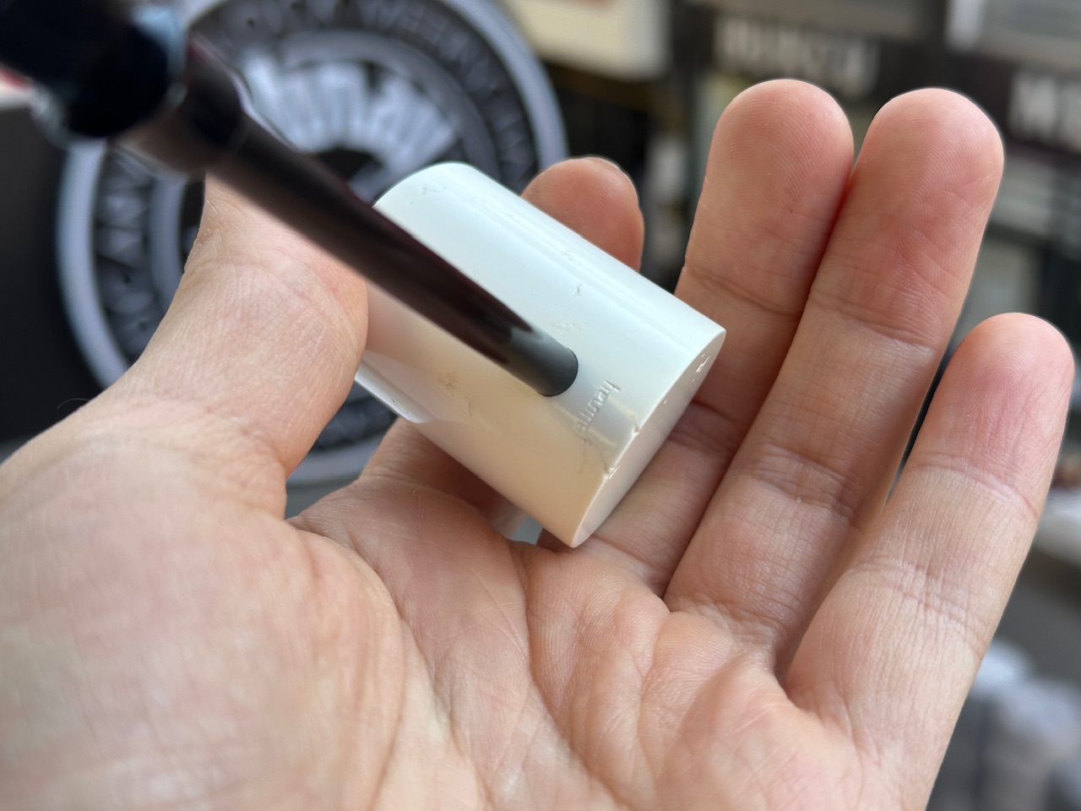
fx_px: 1499
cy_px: 406
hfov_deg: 39.7
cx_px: 540
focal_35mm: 48
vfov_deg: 30.3
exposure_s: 1/345
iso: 64
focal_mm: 6.86
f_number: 1.78
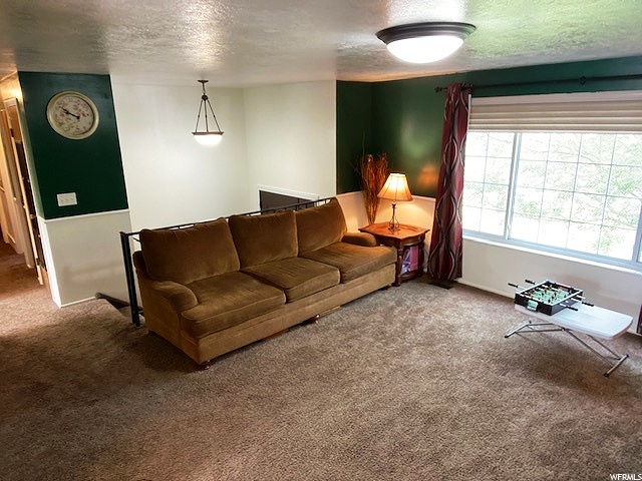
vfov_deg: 58.9
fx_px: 427
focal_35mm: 23
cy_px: 240
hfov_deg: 73.9
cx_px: 321
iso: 400
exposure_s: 1/30
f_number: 2.2
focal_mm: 2.71
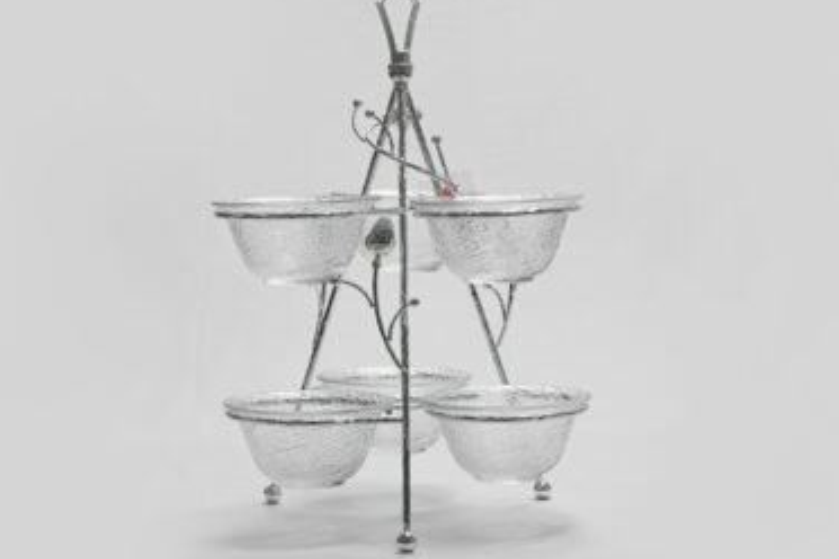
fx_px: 1888
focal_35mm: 81
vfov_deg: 16.9
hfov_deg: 25.1
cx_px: 392
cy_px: 272
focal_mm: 70
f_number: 13
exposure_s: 1/100
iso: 3200
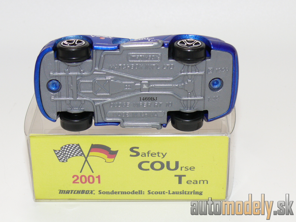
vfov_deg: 16.4
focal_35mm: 90
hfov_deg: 21.8
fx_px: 770
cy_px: 111
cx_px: 148
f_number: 4
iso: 100
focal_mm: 12.6
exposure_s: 1/30
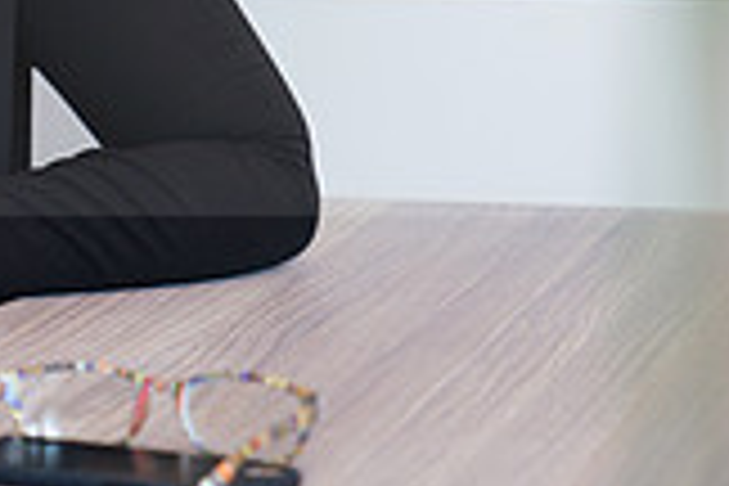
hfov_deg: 7.4
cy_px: -299
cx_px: -299
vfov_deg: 5.0
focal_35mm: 273
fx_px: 5528
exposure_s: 1/80
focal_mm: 70
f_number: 2.8
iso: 400
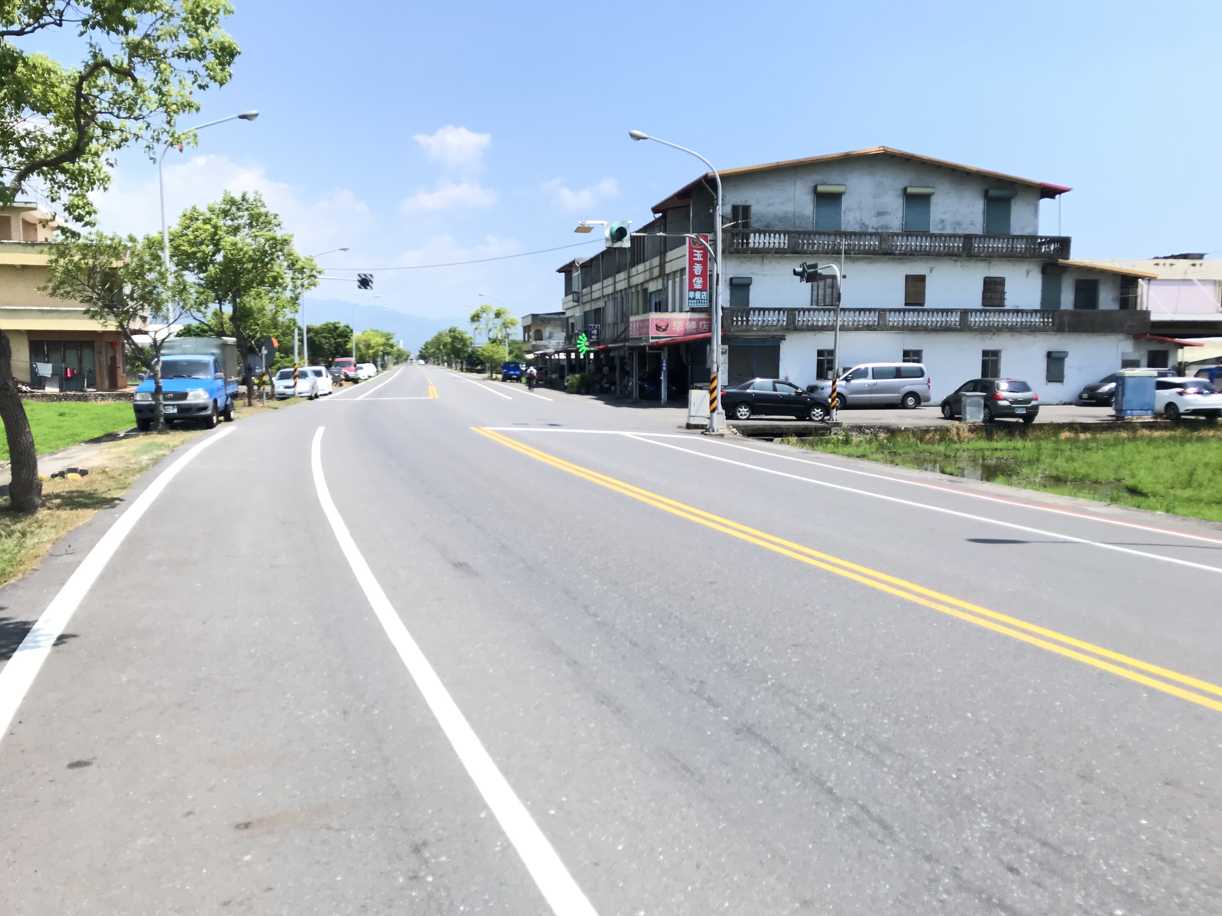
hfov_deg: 63.4
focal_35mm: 28
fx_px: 988
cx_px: 611
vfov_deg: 49.7
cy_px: 458
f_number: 1.8
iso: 20
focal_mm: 3.99
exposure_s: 1/1880
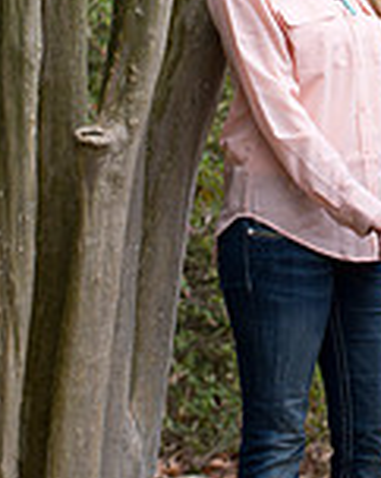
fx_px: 5118
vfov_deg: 5.4
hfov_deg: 4.3
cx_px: 468
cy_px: 129
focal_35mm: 362
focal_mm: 130
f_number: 4
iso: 250
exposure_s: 1/160
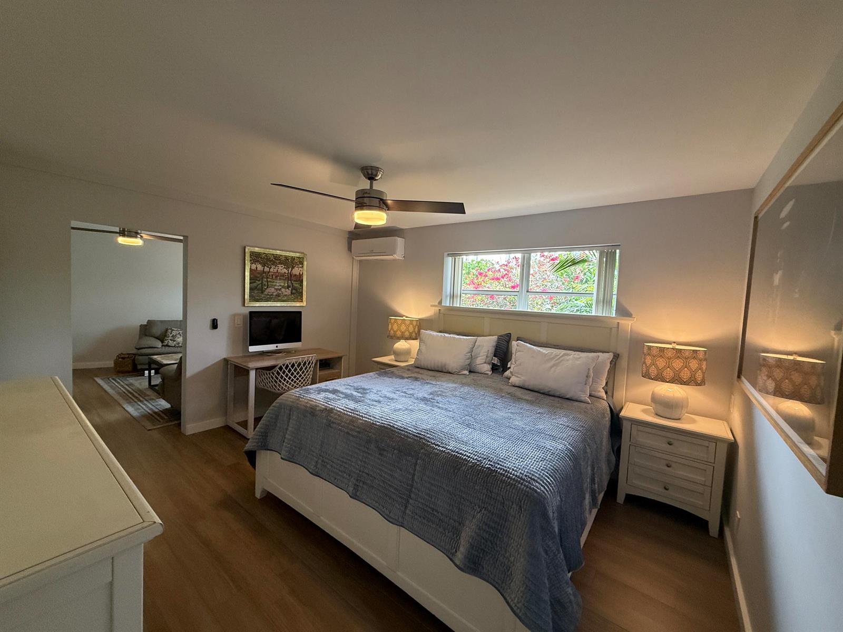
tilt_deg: -2.6
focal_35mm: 14
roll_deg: -2.1
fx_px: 341
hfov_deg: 102.1
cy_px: 316
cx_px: 422
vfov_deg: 85.7
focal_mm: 2.22
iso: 160
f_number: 2.2
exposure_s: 1/120
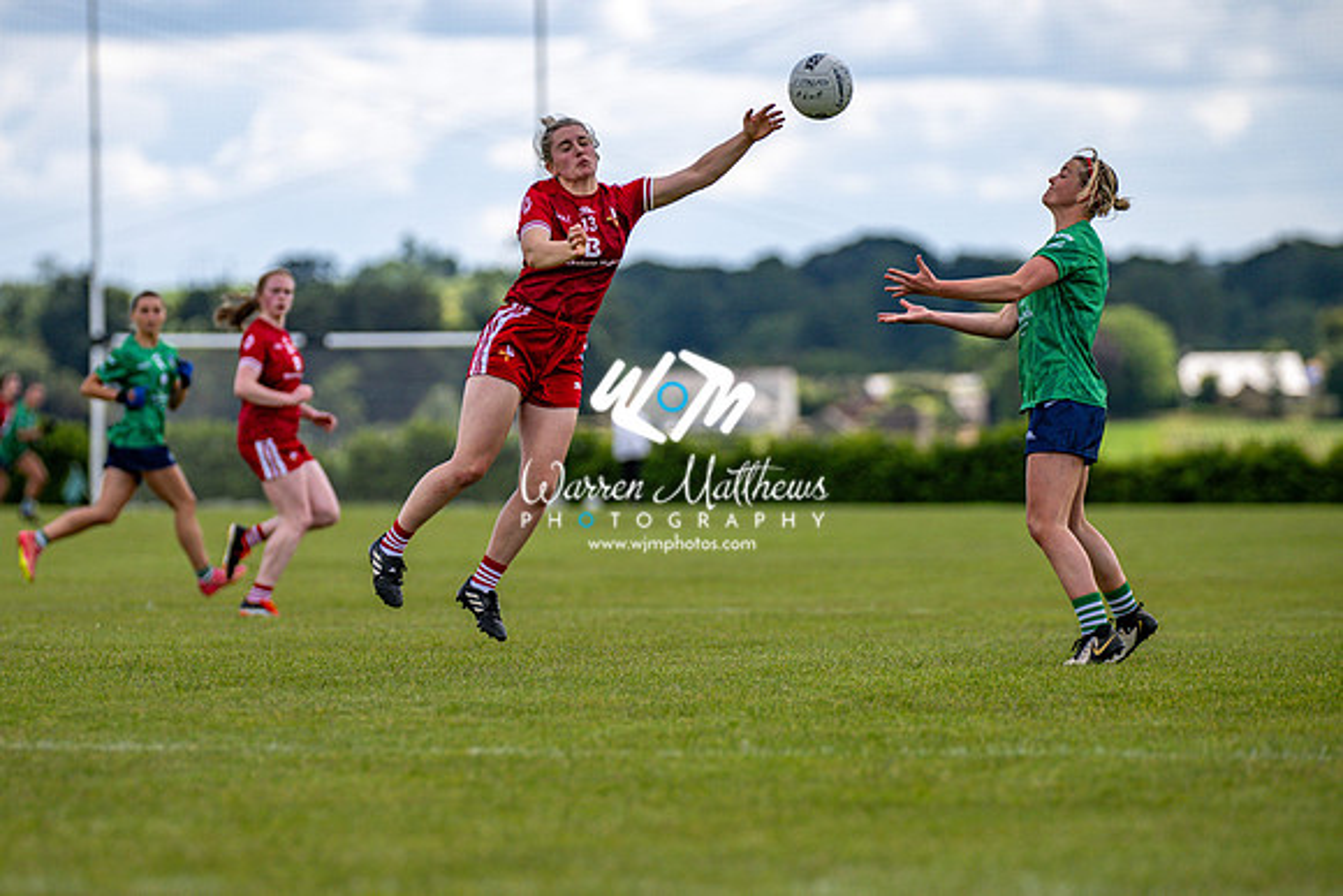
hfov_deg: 7.6
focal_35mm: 271
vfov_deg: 5.1
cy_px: 510
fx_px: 10095
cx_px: 578
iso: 110
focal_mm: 220
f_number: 2.8
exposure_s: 1/6400
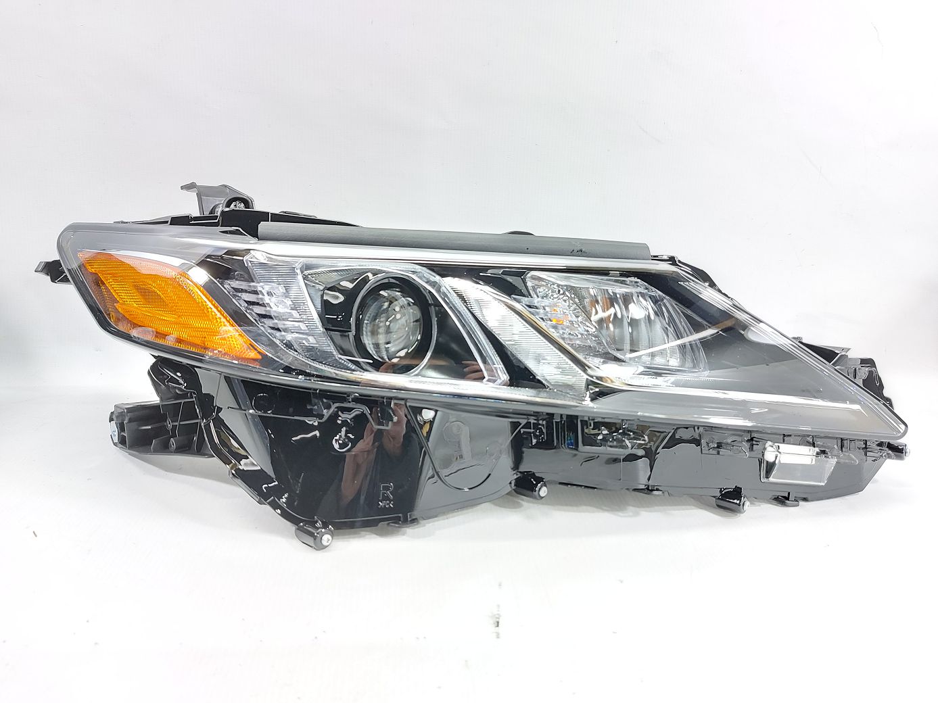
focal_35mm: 24
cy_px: 352
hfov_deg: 71.6
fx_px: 650
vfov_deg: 56.8
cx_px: 469
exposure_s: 1/33
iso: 200
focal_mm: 5.23
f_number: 1.8
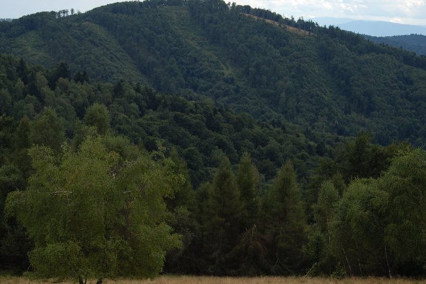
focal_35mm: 78
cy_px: 145
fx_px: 922
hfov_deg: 26.0
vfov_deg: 17.5
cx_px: 197
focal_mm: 42
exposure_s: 1/200
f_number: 9
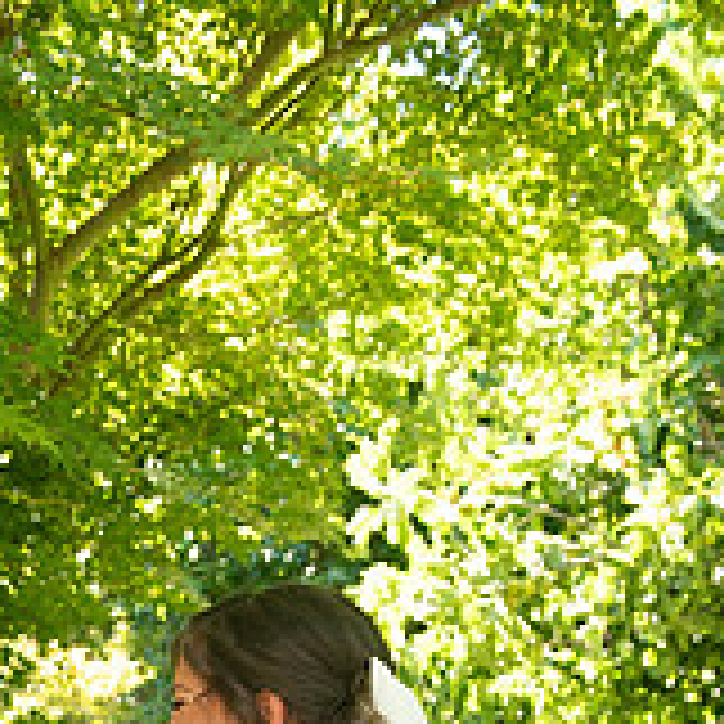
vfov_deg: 20.5
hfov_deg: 22.4
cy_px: 976
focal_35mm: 76
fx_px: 1798
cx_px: 139
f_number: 4
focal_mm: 32
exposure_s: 1/640
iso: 640
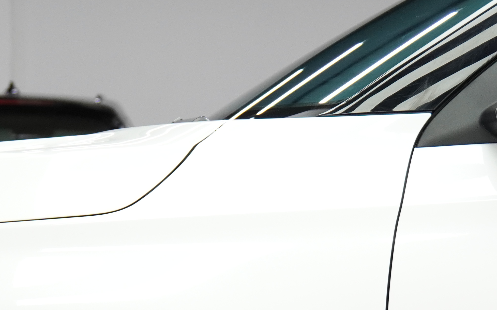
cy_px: 438
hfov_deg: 17.1
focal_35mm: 122
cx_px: 184
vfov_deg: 10.4
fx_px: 1653
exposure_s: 1/320
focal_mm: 26
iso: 640
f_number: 2.8
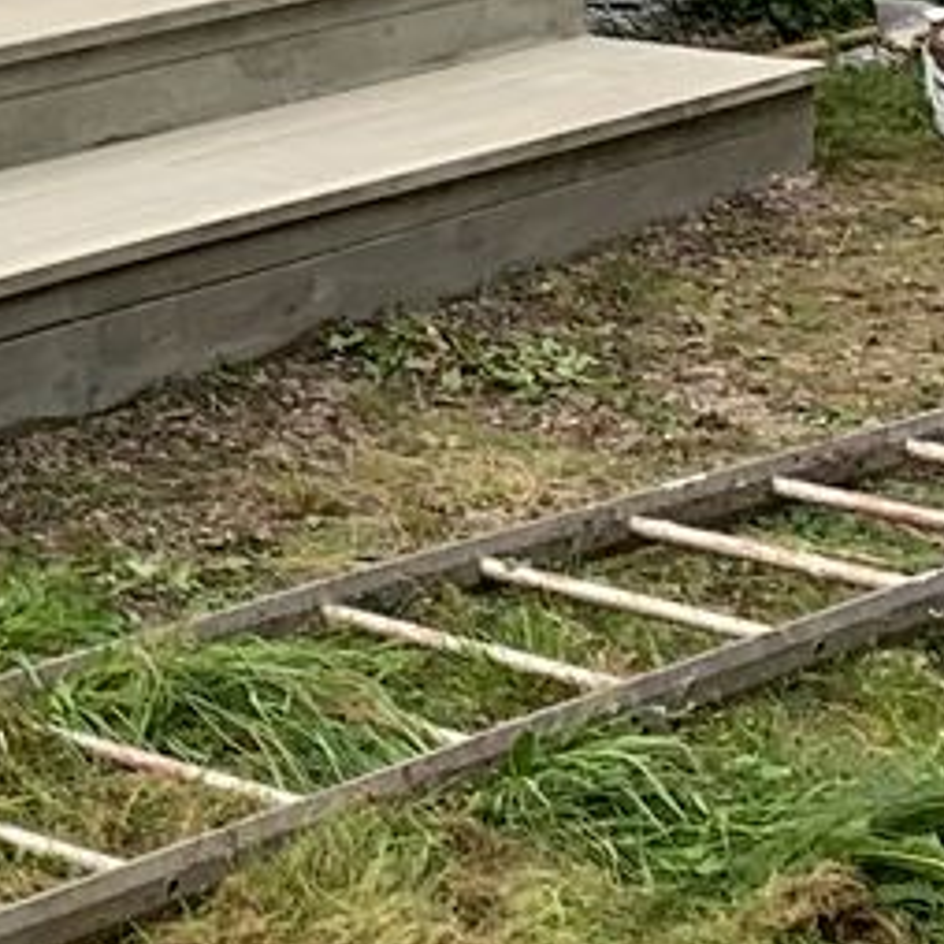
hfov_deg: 8.6
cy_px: -517
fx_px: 5368
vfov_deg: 9.7
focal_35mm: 174
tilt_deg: -3.4
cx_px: -1762
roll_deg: +0.4
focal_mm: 4.25
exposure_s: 1/223
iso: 25
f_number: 1.8
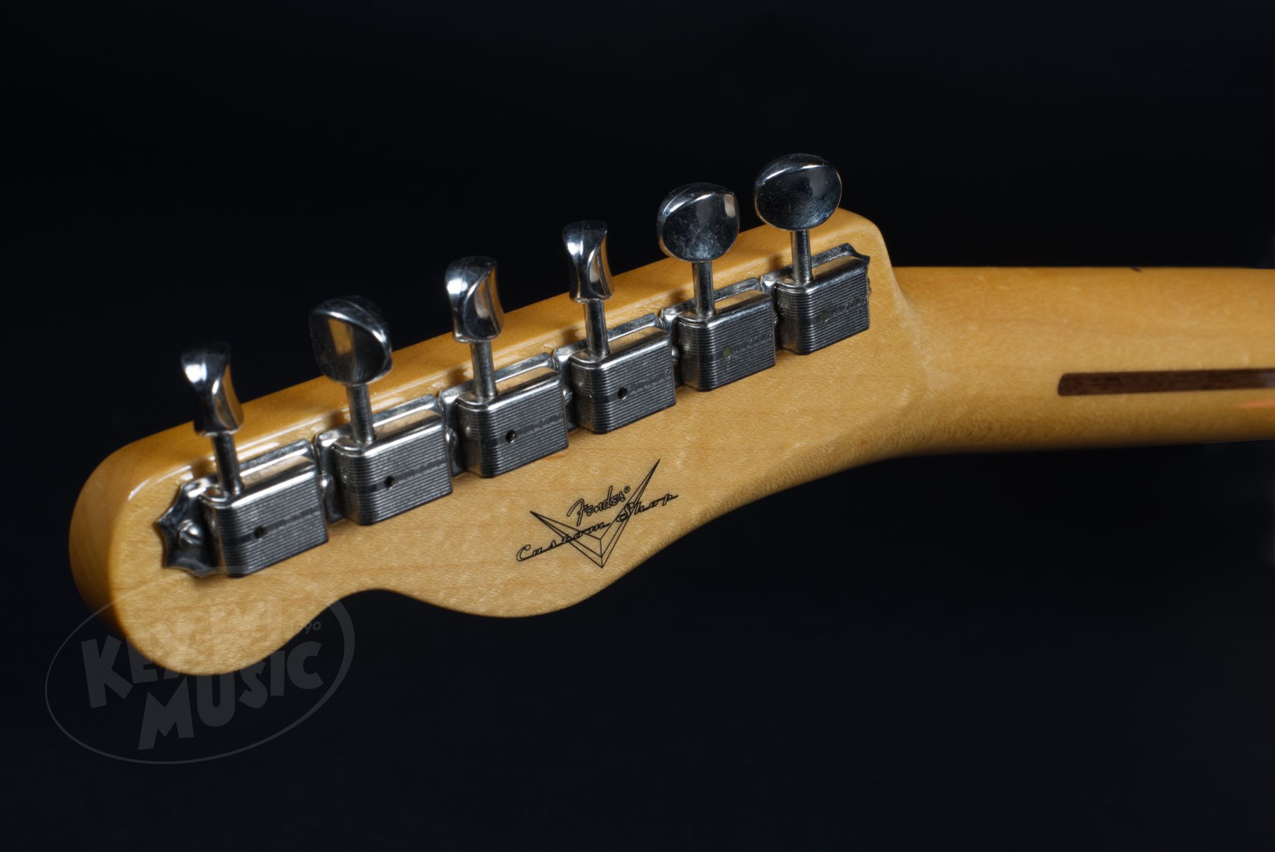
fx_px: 1772
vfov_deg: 27.0
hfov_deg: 39.6
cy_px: 426
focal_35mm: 50
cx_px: 638
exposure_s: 1/100
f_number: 16
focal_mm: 50
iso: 100
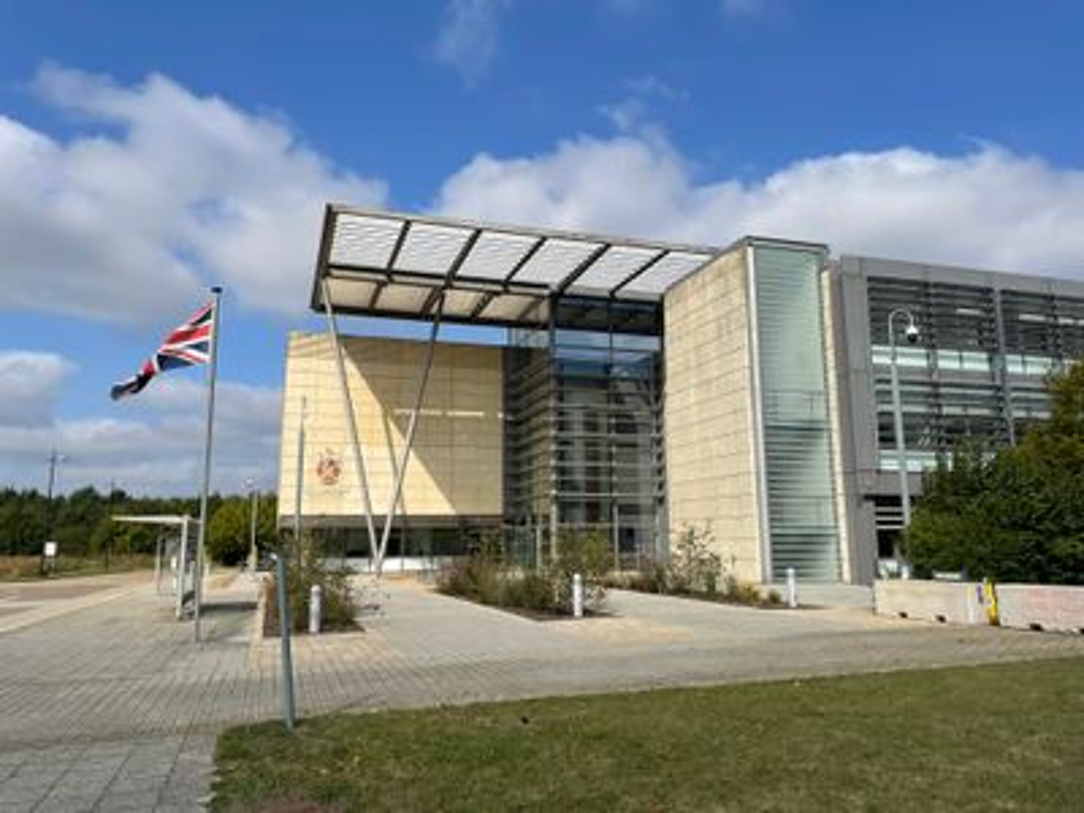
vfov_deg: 53.1
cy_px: 406
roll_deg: +0.4
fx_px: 814
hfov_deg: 67.3
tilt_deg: +8.9
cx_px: 542
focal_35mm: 26
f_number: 1.6
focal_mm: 4.2
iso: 32
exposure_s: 1/5556
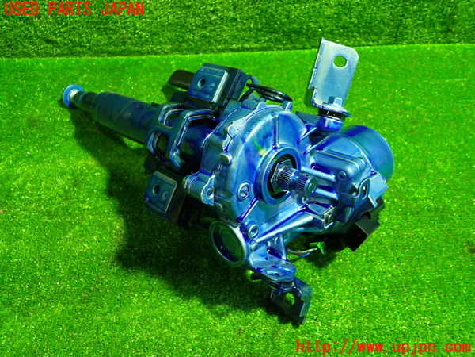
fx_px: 412
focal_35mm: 30
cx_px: 238
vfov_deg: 46.8
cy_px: 178
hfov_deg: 60.0
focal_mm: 5.4
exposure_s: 1/30
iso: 500
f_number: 2.3
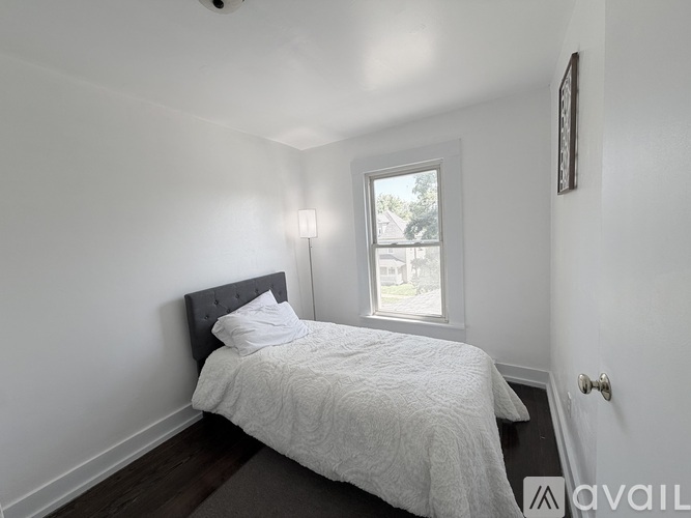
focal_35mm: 14
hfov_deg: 102.1
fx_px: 279
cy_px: 259
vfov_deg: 85.7
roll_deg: +3.5
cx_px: 346
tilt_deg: -5.7
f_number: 2.2
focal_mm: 2.22
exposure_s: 1/120
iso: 64
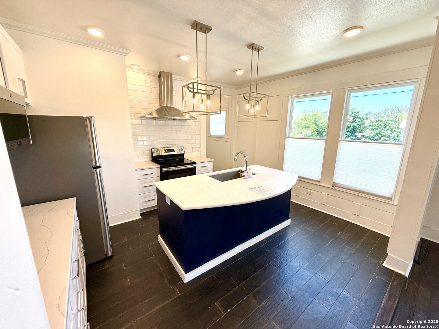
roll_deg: -1.2
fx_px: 178
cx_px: 220
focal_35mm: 14
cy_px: 164
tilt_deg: -11.1
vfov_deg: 85.7
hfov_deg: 102.1
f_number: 2.2
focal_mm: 2.22
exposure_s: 1/120
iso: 64
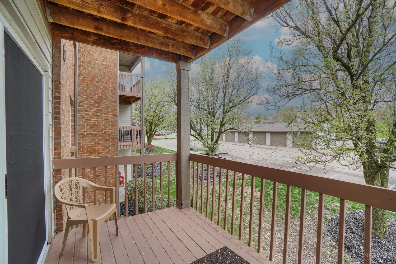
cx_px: 198
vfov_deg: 77.3
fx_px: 165
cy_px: 132
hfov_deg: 100.4
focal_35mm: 15
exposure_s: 1/100
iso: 100
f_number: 5.6
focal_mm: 10
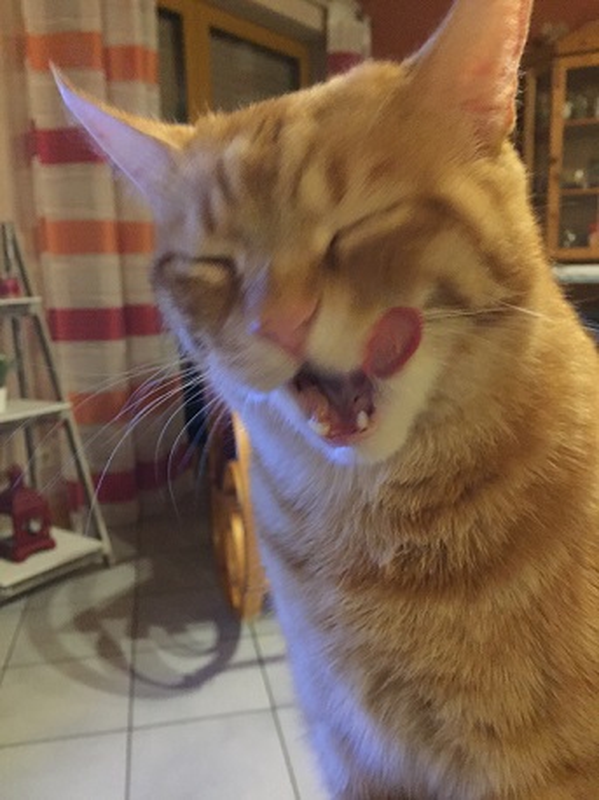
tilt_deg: -11.0
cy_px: 400
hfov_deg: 48.2
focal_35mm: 29
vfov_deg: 61.7
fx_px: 670
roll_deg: +0.2
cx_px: 300
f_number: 2.2
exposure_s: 1/17
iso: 500
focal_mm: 4.15
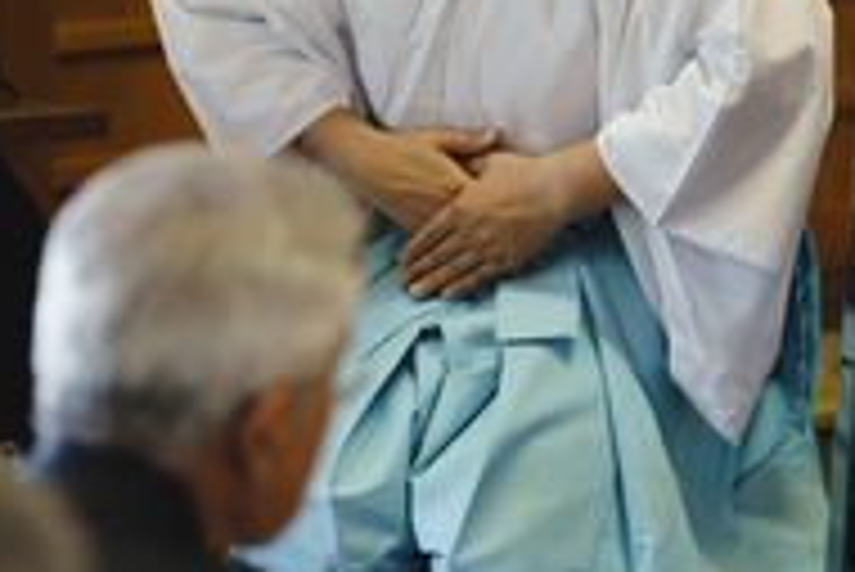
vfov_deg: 3.8
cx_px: 338
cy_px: -225
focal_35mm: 358
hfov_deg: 5.8
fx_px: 8509
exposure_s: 1/100
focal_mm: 85
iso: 400
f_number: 1.4
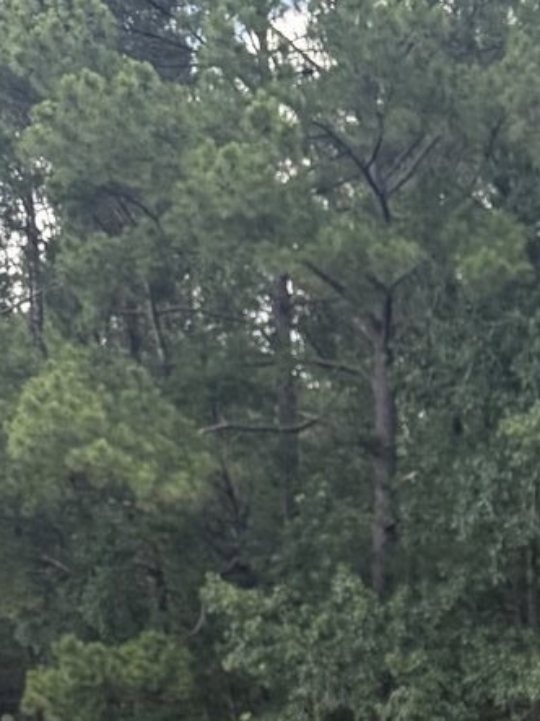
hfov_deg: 12.6
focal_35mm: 104
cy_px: 1300
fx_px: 2164
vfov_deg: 16.0
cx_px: 1060
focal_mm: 6.76
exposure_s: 1/831
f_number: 1.78
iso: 100
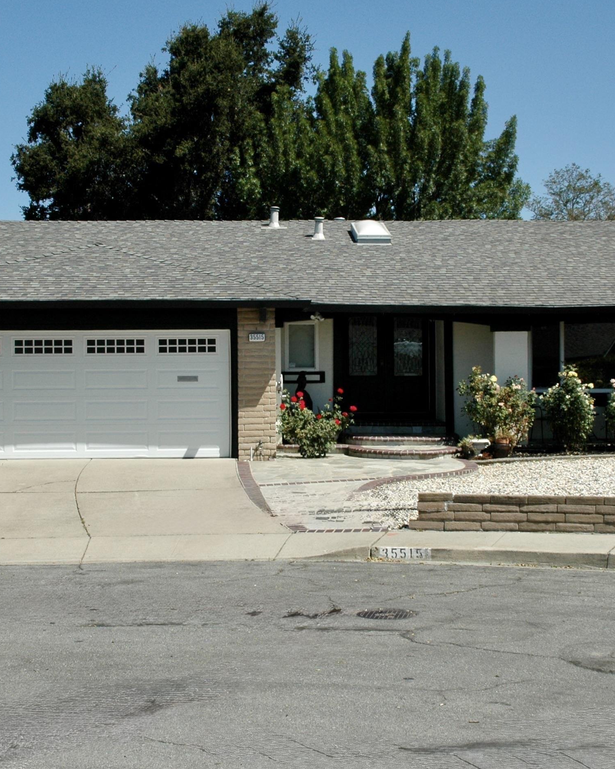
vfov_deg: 33.6
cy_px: 382
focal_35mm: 56
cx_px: 289
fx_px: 1274
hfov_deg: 27.1
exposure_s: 1/400
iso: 200
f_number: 10
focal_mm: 26
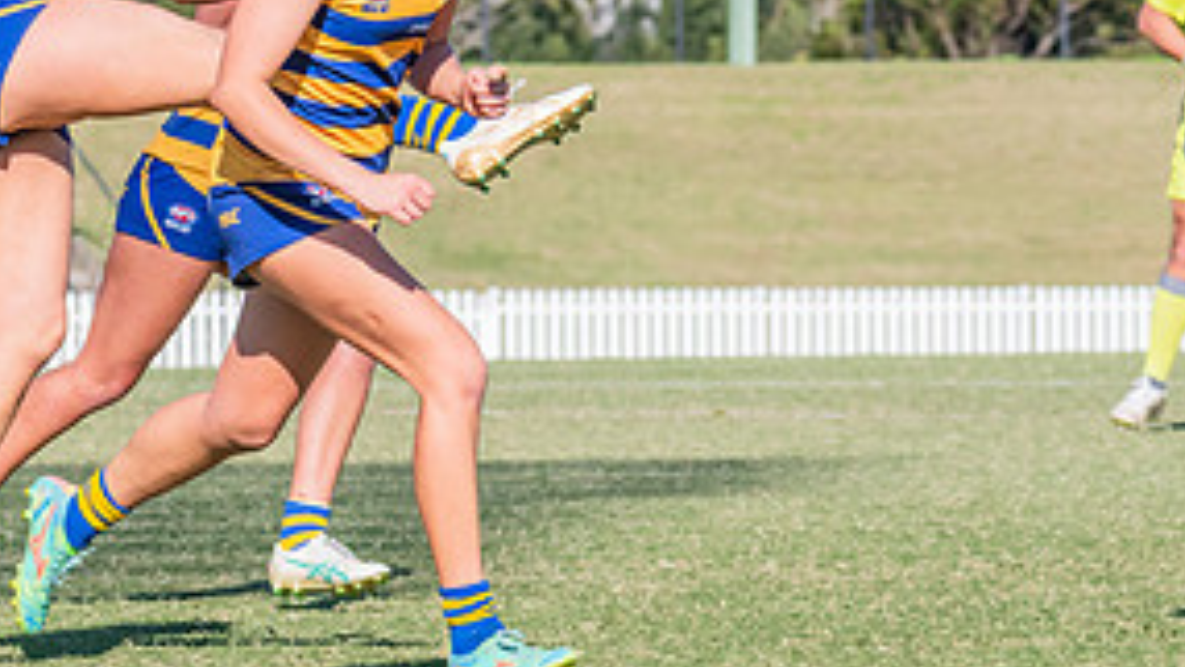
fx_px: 17348
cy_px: 153
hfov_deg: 3.9
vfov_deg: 2.2
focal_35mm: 552
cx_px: 256
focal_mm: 195
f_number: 10
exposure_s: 1/1250
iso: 800
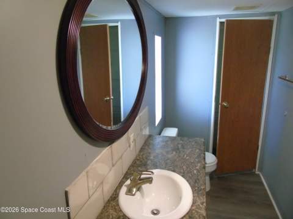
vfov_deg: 54.8
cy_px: 110
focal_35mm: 25
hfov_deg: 69.4
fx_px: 211
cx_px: 146
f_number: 3.4
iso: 800
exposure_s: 1/40
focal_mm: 4.4
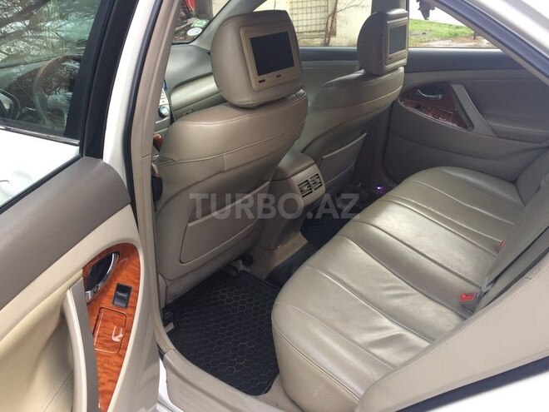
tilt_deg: -24.4
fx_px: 460
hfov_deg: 61.7
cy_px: 206
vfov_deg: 48.2
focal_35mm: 29
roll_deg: +2.0
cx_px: 274
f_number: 2.2
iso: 64
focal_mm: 4.15
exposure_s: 1/100
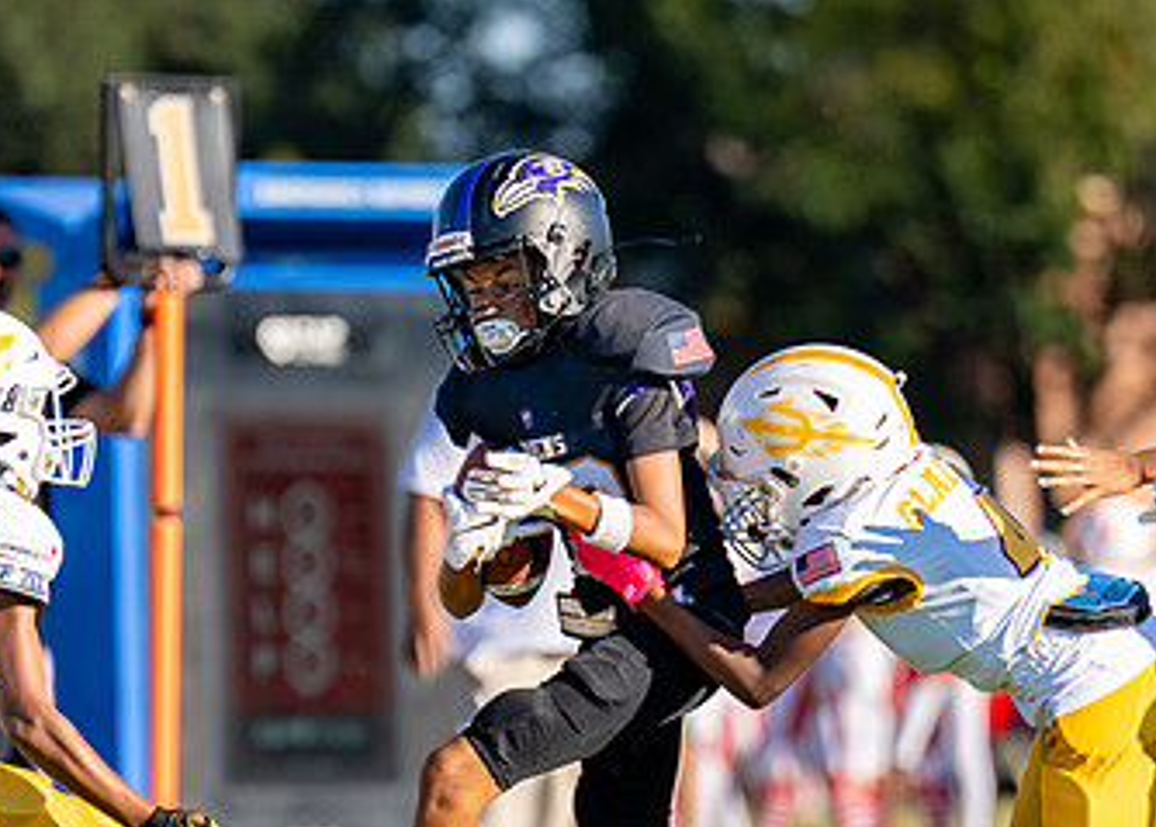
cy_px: 677
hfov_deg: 3.1
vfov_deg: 2.2
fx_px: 21091
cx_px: 559
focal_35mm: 642
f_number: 2.8
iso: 160
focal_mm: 200
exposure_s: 1/4000
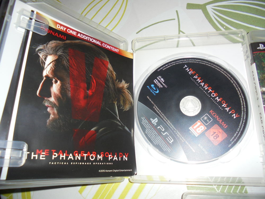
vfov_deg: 53.1
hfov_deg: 67.3
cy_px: 100
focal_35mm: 26
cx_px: 132
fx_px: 199
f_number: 3.5
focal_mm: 4.6
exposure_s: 1/30
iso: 100
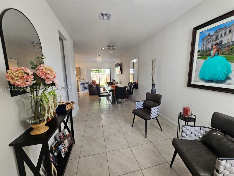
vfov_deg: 89.9
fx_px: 88
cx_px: 117
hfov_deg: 106.2
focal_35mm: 13
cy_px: 88
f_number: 2.2
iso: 160
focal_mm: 2.2
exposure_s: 1/60
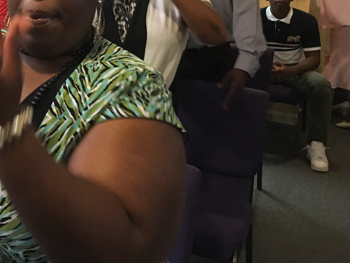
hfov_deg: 34.7
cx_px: 53
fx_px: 536
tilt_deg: -11.0
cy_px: 36
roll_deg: -0.7
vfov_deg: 26.8
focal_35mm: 53
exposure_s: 1/4
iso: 64
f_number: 2.2
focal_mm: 4.15
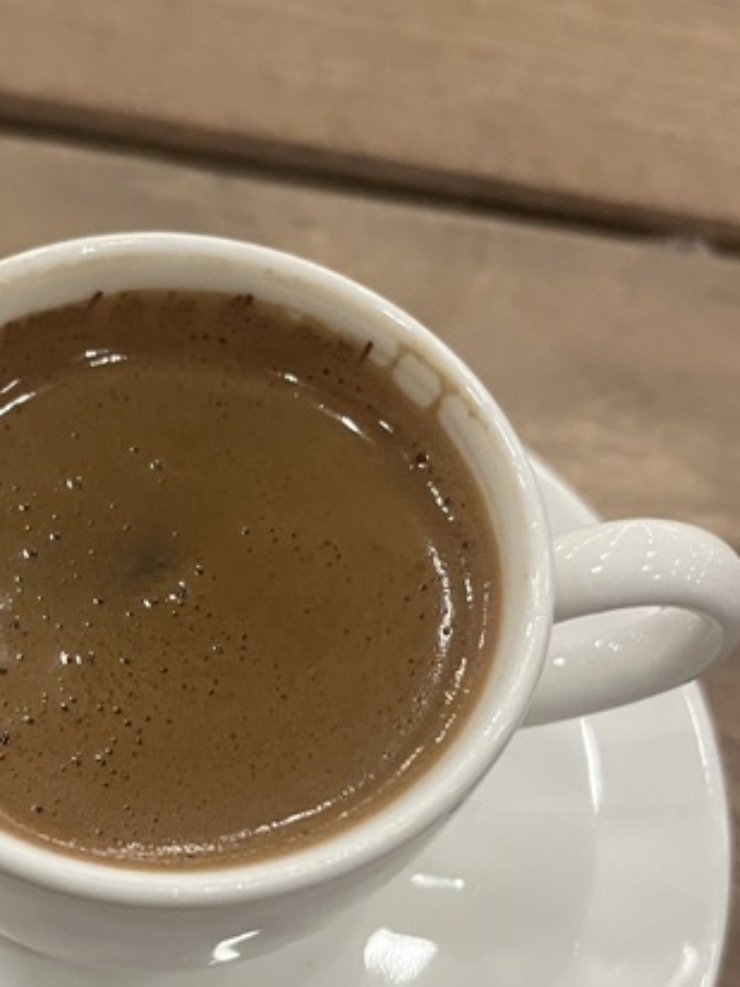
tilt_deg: -59.3
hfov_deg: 24.9
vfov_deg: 33.0
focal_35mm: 58
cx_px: 172
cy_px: 642
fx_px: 1653
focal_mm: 5.1
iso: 400
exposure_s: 1/50
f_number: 1.6
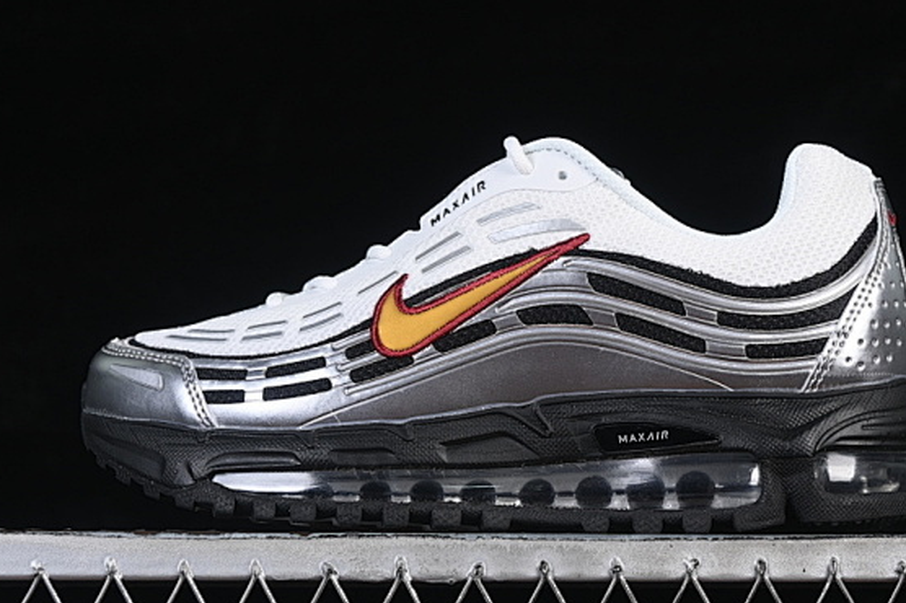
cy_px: 262
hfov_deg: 18.9
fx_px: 2716
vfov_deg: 12.7
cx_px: 523
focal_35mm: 108
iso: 160
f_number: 8
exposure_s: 1/80
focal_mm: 50
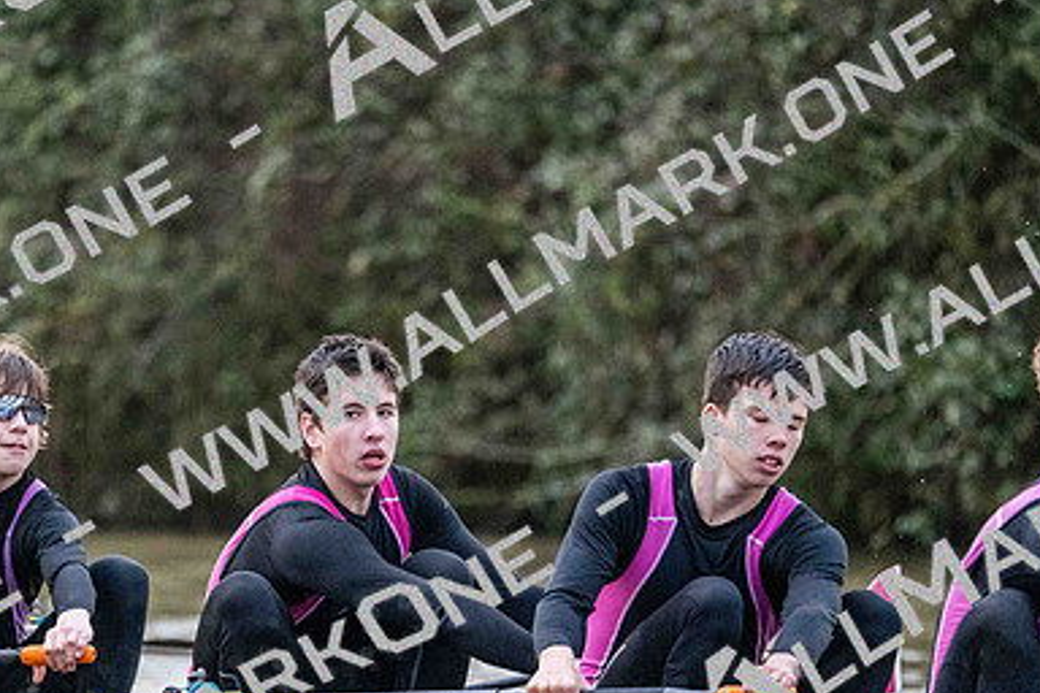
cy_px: 518
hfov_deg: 3.4
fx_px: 17448
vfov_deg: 2.3
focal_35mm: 604
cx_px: 474
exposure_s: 1/1600
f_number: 4.5
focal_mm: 400
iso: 11400
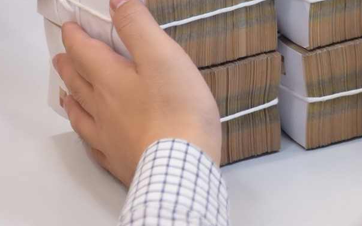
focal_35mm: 237
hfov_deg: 8.8
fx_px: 2338
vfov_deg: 5.5
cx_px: 355
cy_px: -130
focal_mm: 70
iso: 1000
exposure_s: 1/160
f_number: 4
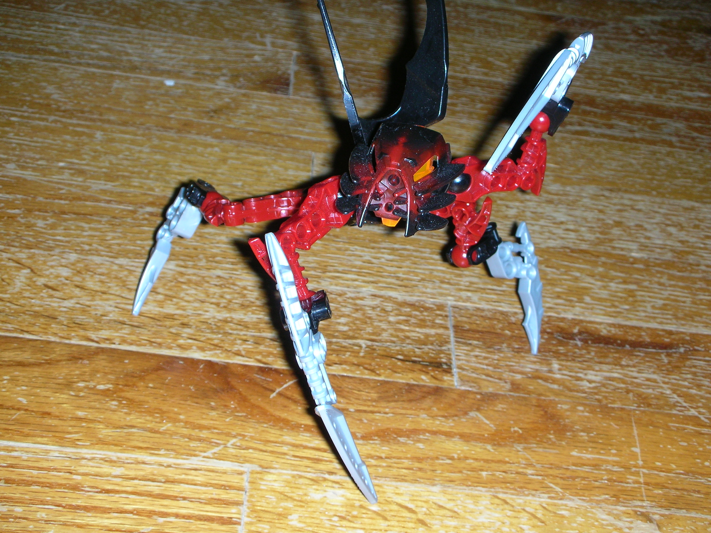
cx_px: 356
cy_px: 266
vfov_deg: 24.0
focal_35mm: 61
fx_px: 1253
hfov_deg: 31.7
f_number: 4
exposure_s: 1/120
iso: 50
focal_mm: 10.1
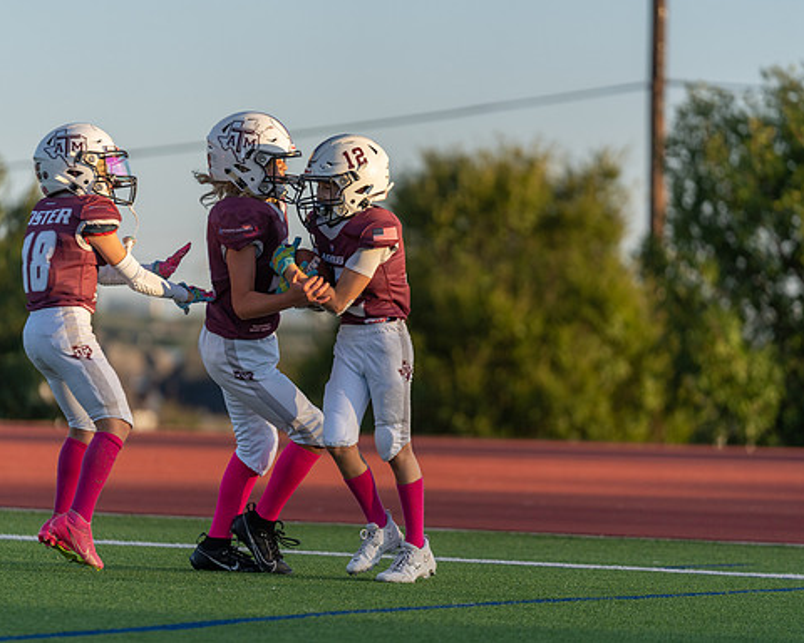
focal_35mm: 227
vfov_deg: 6.8
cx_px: 362
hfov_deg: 8.5
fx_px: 5402
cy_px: 321
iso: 250
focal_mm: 200
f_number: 2.8
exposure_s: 1/2000
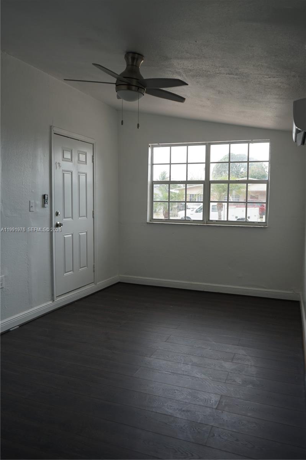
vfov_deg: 65.5
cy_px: 230
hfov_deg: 46.4
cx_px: 153
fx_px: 357
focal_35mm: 28
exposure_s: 1/160
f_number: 4
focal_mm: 28
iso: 125
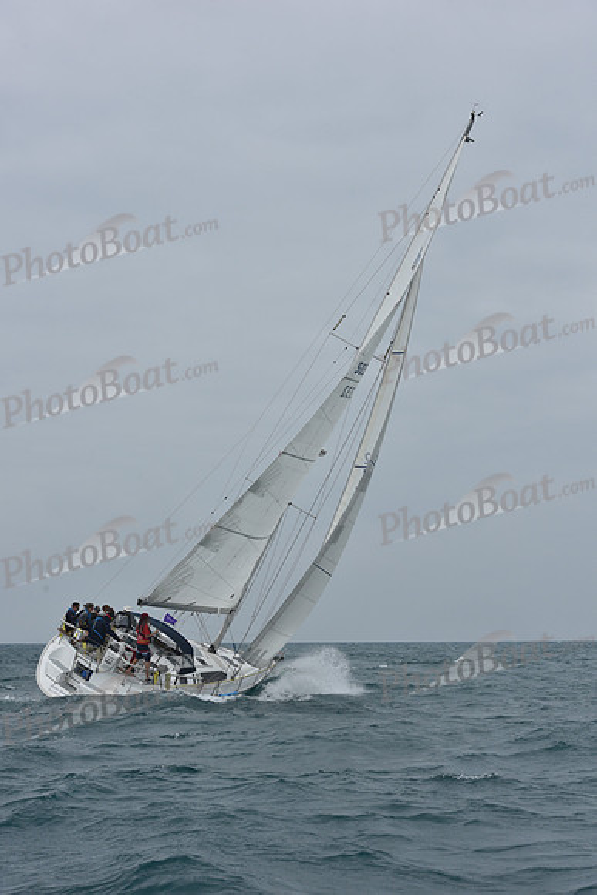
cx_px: 298
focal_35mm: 70
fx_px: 1740
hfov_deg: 19.5
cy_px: 448
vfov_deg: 28.8
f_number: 9
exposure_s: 1/800
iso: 250
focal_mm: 70
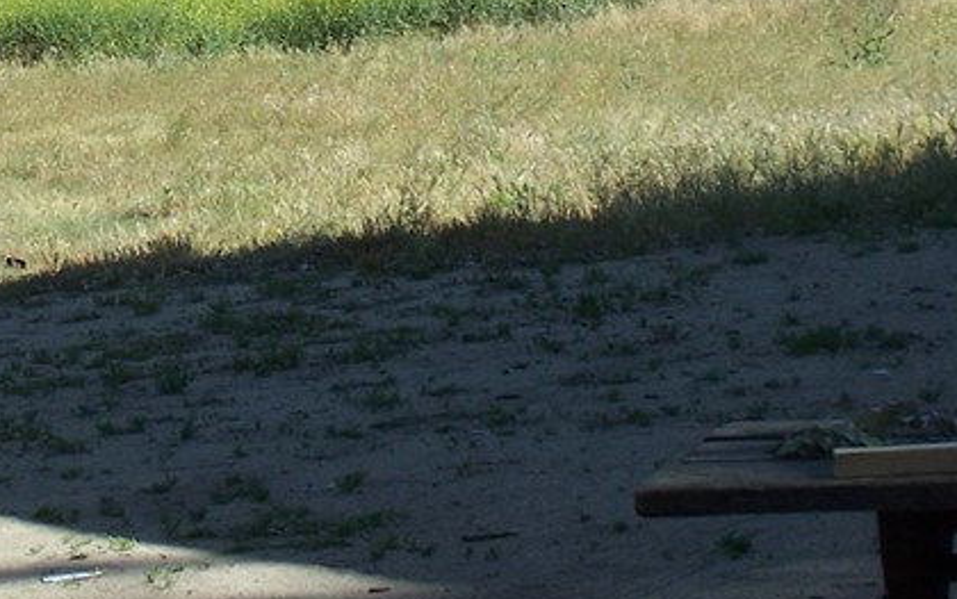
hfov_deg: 12.1
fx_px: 4514
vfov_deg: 7.5
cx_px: 415
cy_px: -116
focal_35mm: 173
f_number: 3.2
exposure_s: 1/1000
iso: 80
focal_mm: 11.1
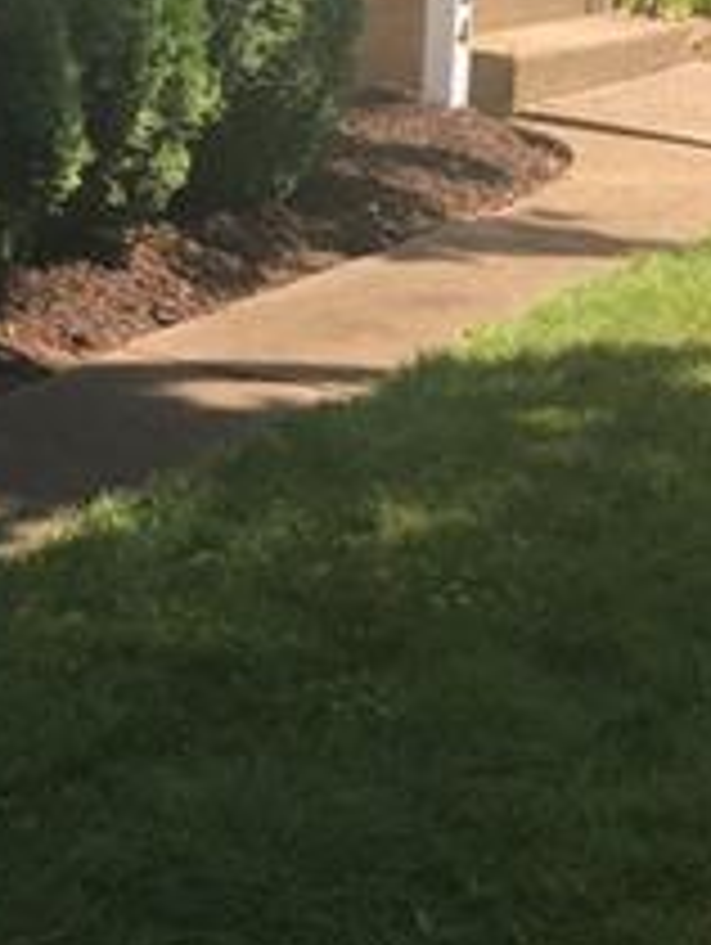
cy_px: 180
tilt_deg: -9.0
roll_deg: -2.6
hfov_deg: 13.1
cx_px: -423
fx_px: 2897
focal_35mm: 106
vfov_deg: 18.3
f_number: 2.2
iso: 25
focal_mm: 4.15
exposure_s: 1/437
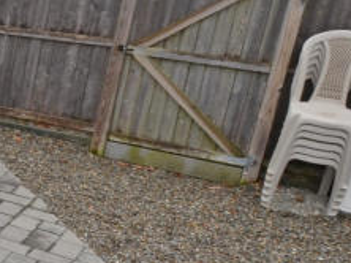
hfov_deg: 17.6
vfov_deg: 19.6
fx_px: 760
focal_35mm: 75
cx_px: -367
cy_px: 151
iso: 100
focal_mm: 10
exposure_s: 1/160
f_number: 7.1
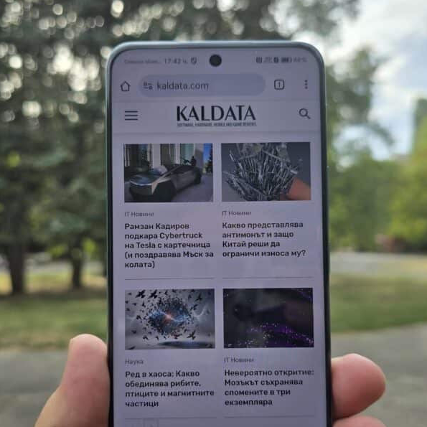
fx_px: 488
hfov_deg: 47.2
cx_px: 205
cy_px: 258
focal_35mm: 35
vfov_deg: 46.9
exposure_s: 1/472
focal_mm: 6.3
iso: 12
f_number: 1.7
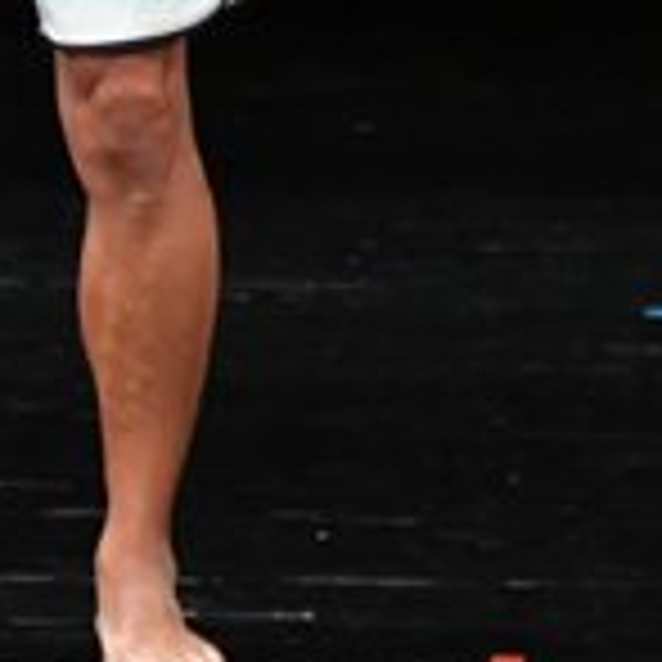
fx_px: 29014
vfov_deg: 1.3
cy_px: -315
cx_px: -867
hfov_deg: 1.3
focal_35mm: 1341
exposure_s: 1/400
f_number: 5.6
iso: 3200
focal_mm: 200
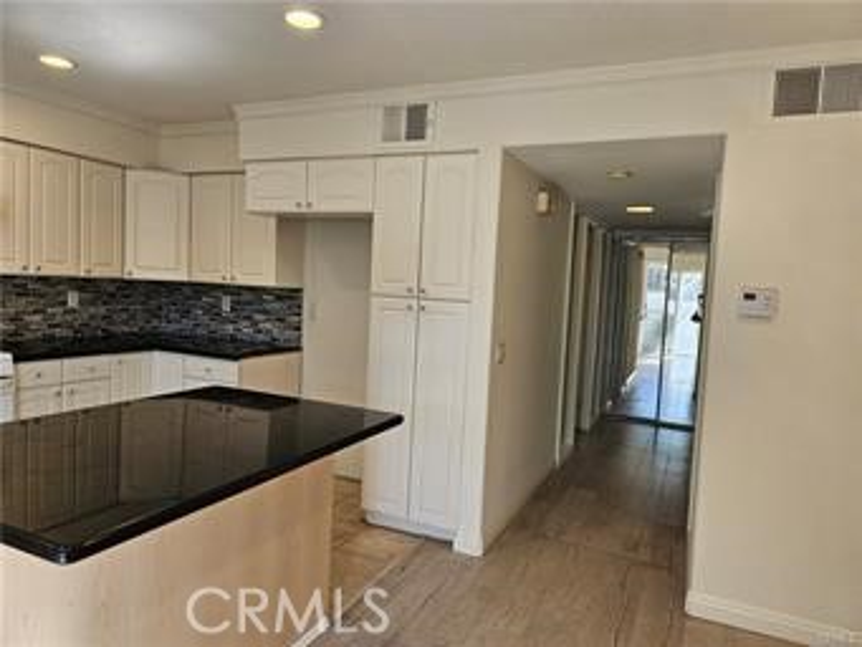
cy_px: 324
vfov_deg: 58.9
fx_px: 573
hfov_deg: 73.9
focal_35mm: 23
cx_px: 431
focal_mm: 5.4
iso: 50
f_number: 1.8
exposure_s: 1/120
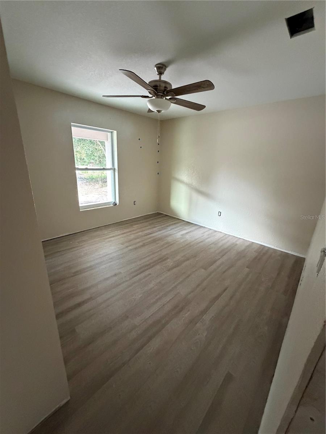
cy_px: 217
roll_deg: -2.9
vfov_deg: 102.1
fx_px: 176
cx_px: 163
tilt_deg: -17.4
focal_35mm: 14
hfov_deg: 85.7
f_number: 2.2
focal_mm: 2.22
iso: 1000
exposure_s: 1/60
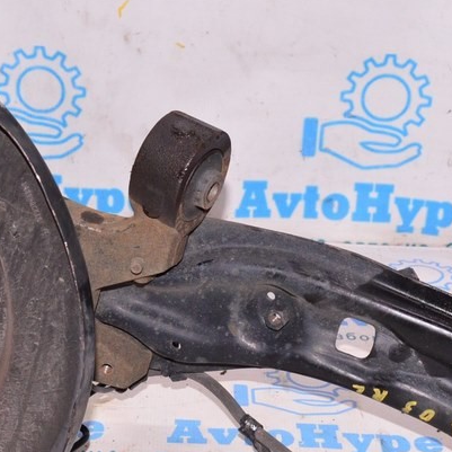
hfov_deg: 22.1
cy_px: 322
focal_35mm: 78
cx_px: 167
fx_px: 1152
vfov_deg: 22.1
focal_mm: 24
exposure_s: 1/160
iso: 1600
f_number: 8
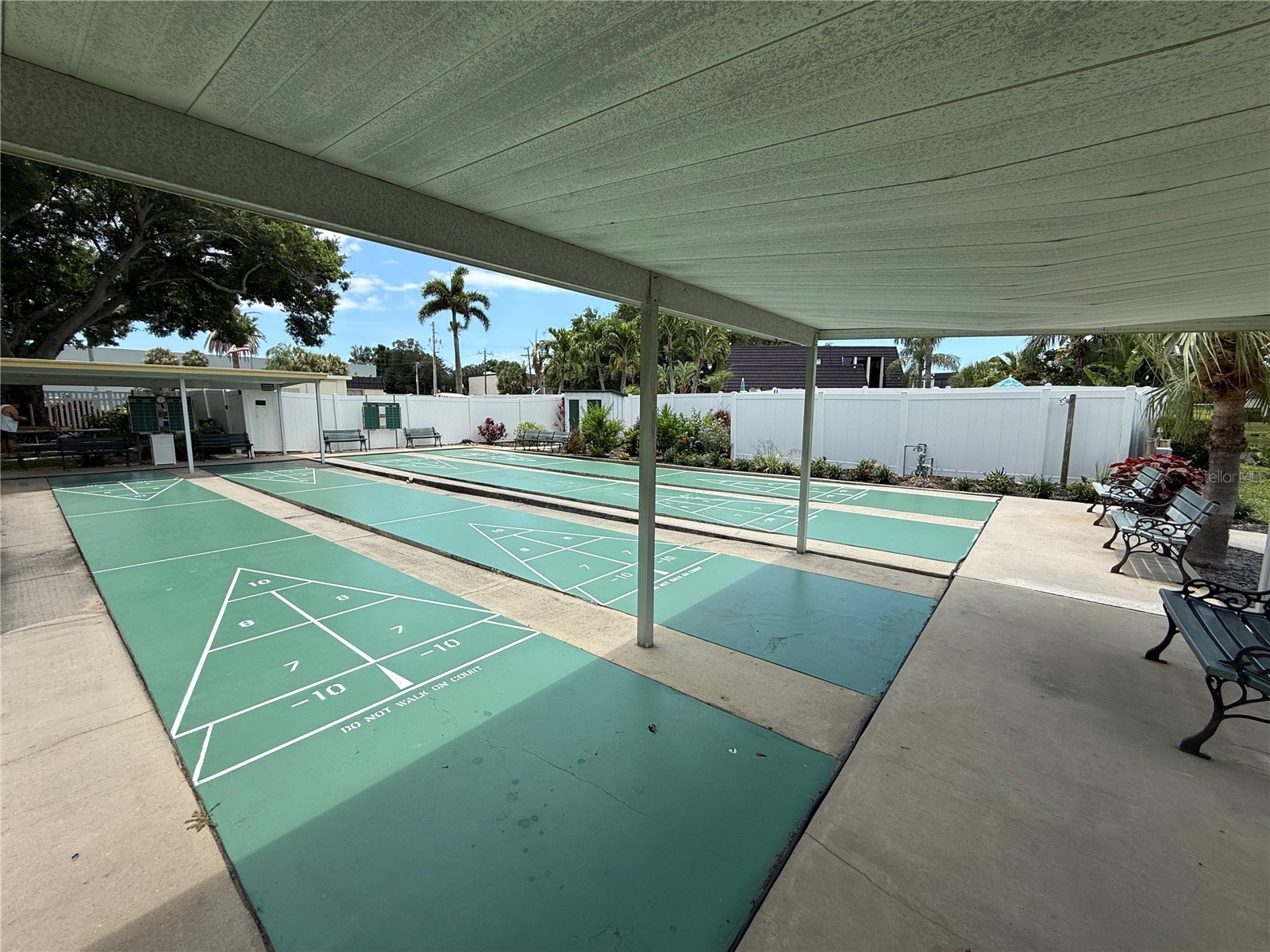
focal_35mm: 14
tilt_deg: -7.6
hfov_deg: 102.1
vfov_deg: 85.7
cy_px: 476
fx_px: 514
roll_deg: -0.2
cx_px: 635
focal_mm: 2.22
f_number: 2.2
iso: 50
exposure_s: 1/1745
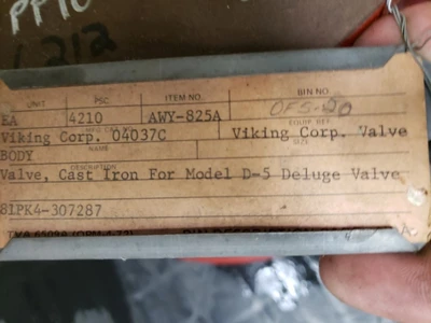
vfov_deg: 53.1
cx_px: 216
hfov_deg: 67.3
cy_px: 162
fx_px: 324
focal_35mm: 26
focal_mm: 4.3
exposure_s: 1/24
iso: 250
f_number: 1.5
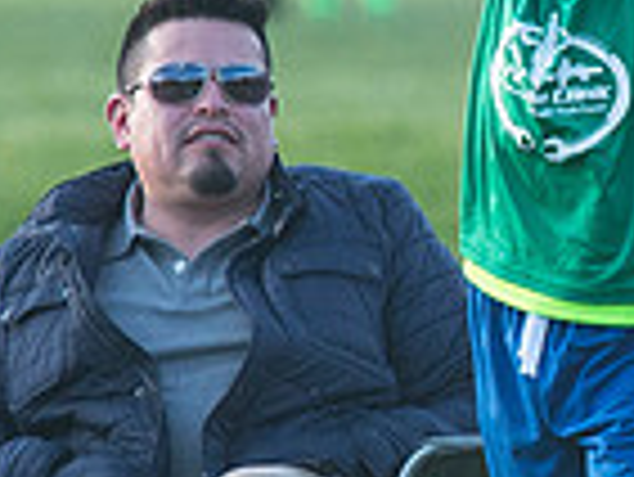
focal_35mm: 2381
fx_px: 43646
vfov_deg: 0.6
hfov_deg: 0.8
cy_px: 339
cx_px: 723
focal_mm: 400
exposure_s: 1/640
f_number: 7.1
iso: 1600
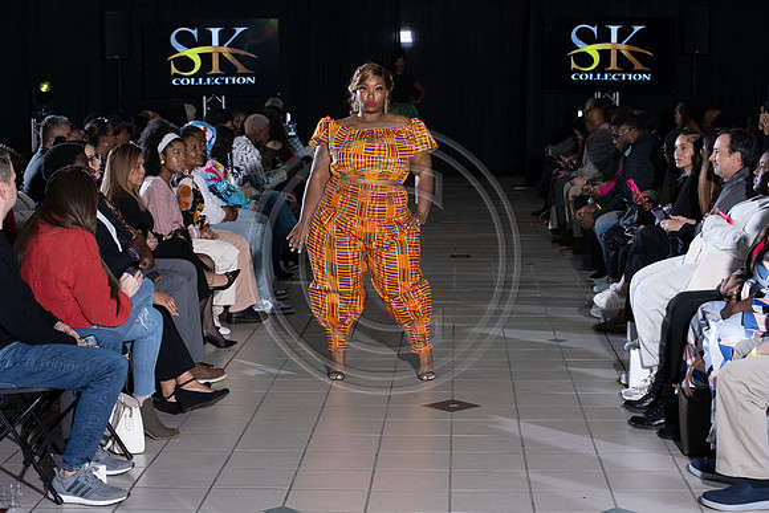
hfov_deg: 27.0
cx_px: 384
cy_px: 256
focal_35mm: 75
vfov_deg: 18.2
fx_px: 1602
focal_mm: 75
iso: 1000
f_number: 6.3
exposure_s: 1/160
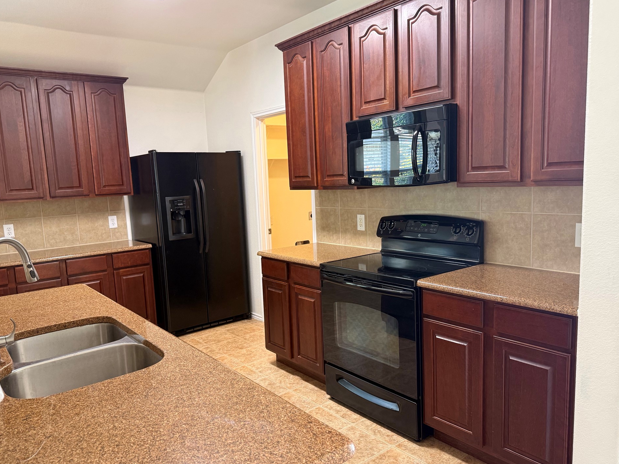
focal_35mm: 26
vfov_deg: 53.1
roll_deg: +1.8
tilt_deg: -6.2
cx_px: 295
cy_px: 238
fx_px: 465
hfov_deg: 67.3
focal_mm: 6.76
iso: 250
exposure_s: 1/60
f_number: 1.78
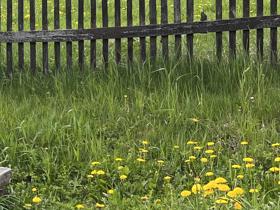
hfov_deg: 16.6
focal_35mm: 100
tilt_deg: +0.3
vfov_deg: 14.8
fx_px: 809
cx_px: -211
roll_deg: -0.7
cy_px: 87
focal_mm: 5.7
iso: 50
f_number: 1.5
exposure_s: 1/1147
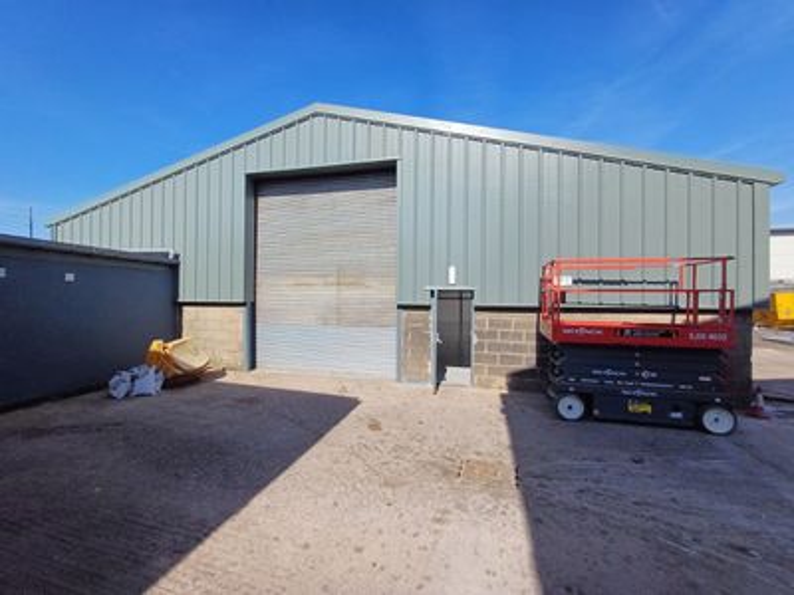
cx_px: 397
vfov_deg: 78.1
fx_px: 367
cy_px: 298
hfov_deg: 94.5
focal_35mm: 16
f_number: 2.2
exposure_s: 1/988
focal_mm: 1.64
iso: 40
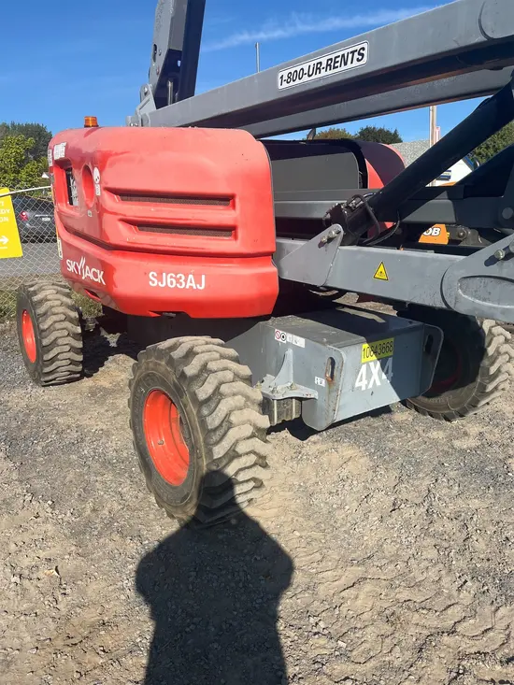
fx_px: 515
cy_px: 342
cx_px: 257
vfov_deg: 67.3
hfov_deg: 53.1
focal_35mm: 26
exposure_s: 1/3413
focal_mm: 5.1
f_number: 1.6
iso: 50
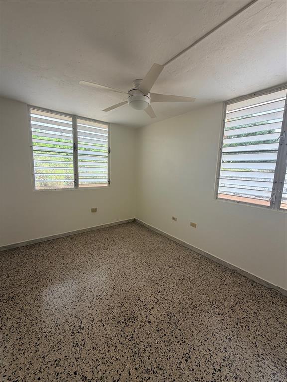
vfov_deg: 102.1
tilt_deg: -7.9
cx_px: 144
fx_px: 155
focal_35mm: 14
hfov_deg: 85.7
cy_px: 191
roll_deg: -1.7
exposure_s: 1/121
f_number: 2.2
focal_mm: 2.22
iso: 64
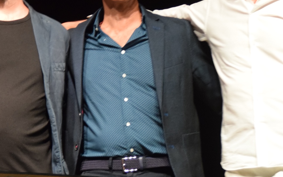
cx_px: 105
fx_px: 1912
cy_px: 57
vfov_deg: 5.3
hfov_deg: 8.5
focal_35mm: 248
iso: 2000
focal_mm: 72
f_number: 5.3
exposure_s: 1/60
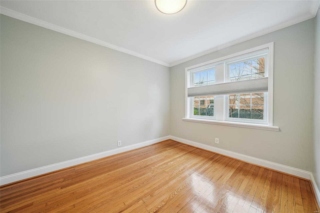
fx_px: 107
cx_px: 160
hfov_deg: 112.6
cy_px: 106
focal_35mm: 12
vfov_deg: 89.9
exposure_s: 1/20
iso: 400
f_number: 8
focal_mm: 12
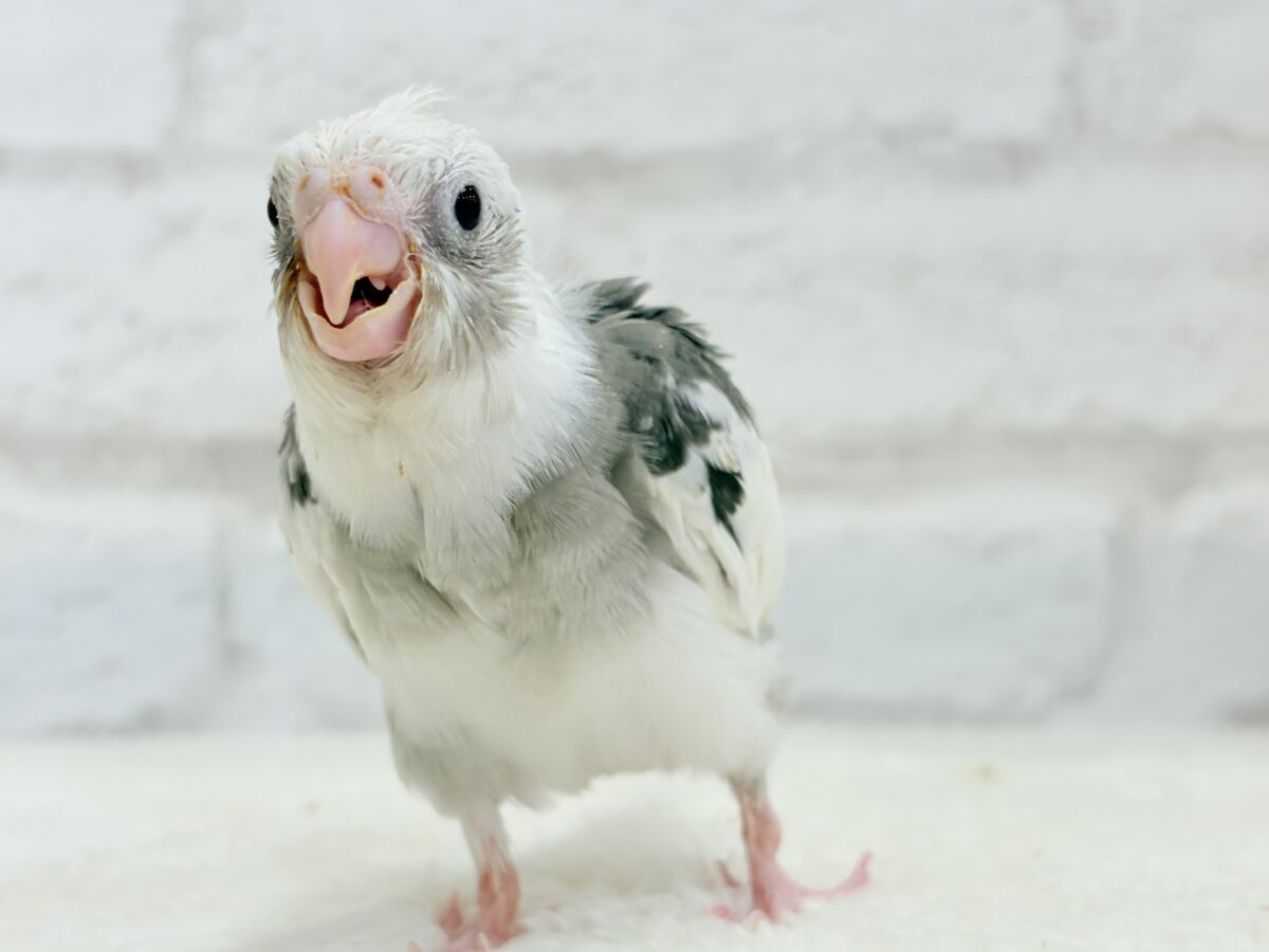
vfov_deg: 28.0
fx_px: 1906
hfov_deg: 36.8
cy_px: 476
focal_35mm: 52
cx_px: 634
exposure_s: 1/100
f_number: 1.6
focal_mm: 5.96
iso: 64
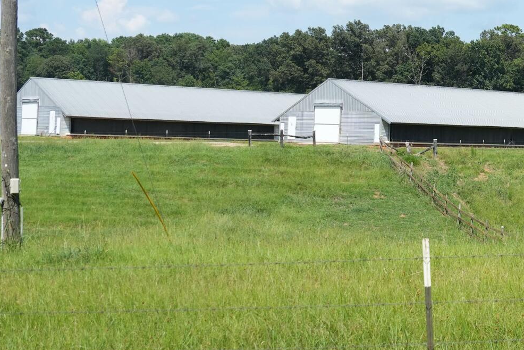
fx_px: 1063
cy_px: 164
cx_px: 548
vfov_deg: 18.7
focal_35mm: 73
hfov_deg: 26.0
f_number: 3.5
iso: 400
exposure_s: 1/4000
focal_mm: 24
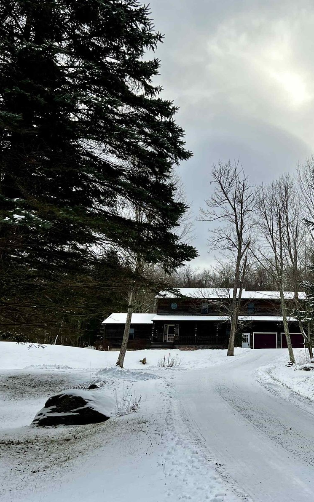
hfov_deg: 33.5
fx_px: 507
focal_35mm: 37
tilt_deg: +16.7
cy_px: 252
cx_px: 248
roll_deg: +1.3
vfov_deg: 52.7
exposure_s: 1/2841
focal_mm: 5.7
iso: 50
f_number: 1.5
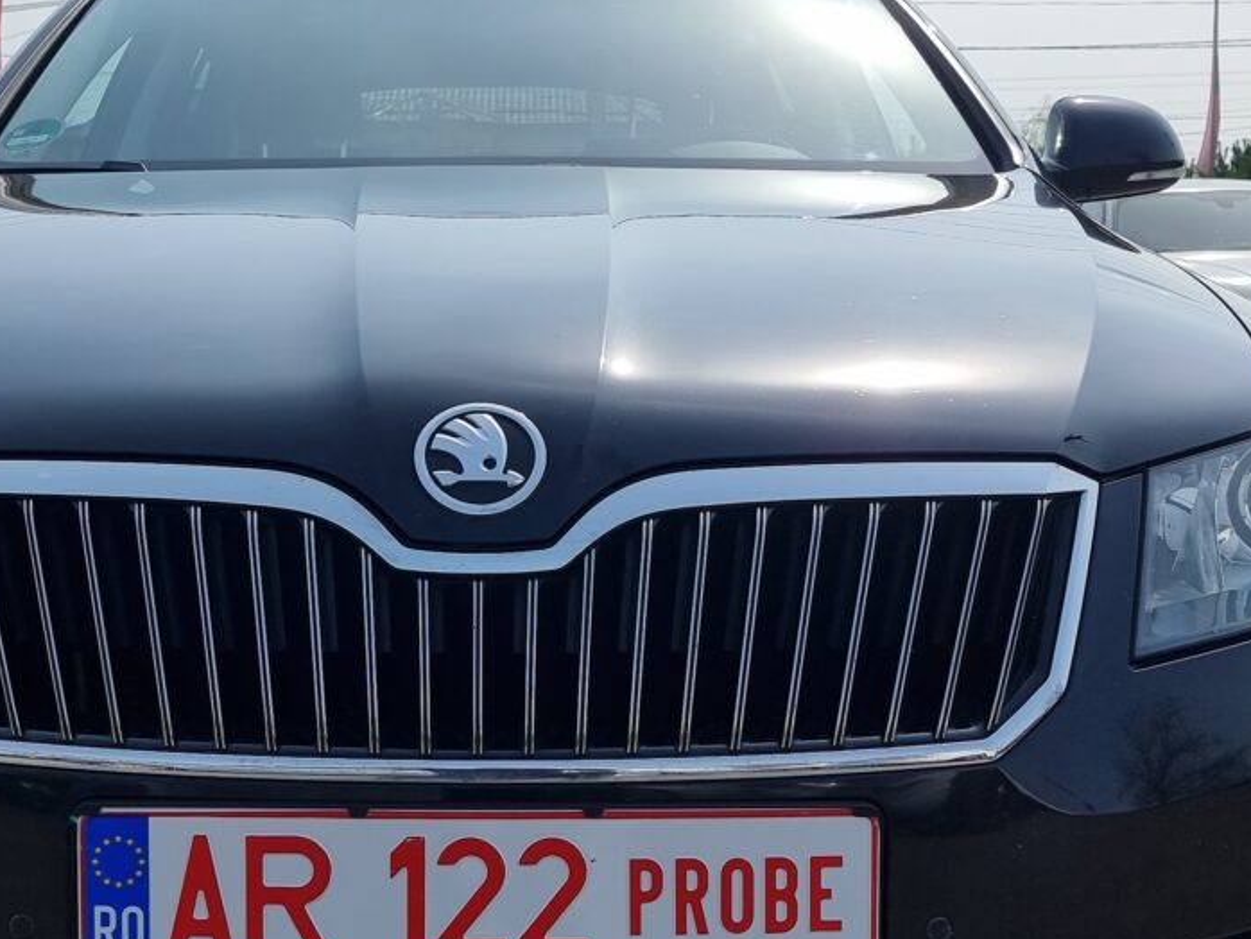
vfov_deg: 26.5
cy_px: 401
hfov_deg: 34.7
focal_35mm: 55
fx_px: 1988
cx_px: 468
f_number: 1.8
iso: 50
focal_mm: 6.7
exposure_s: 1/1953
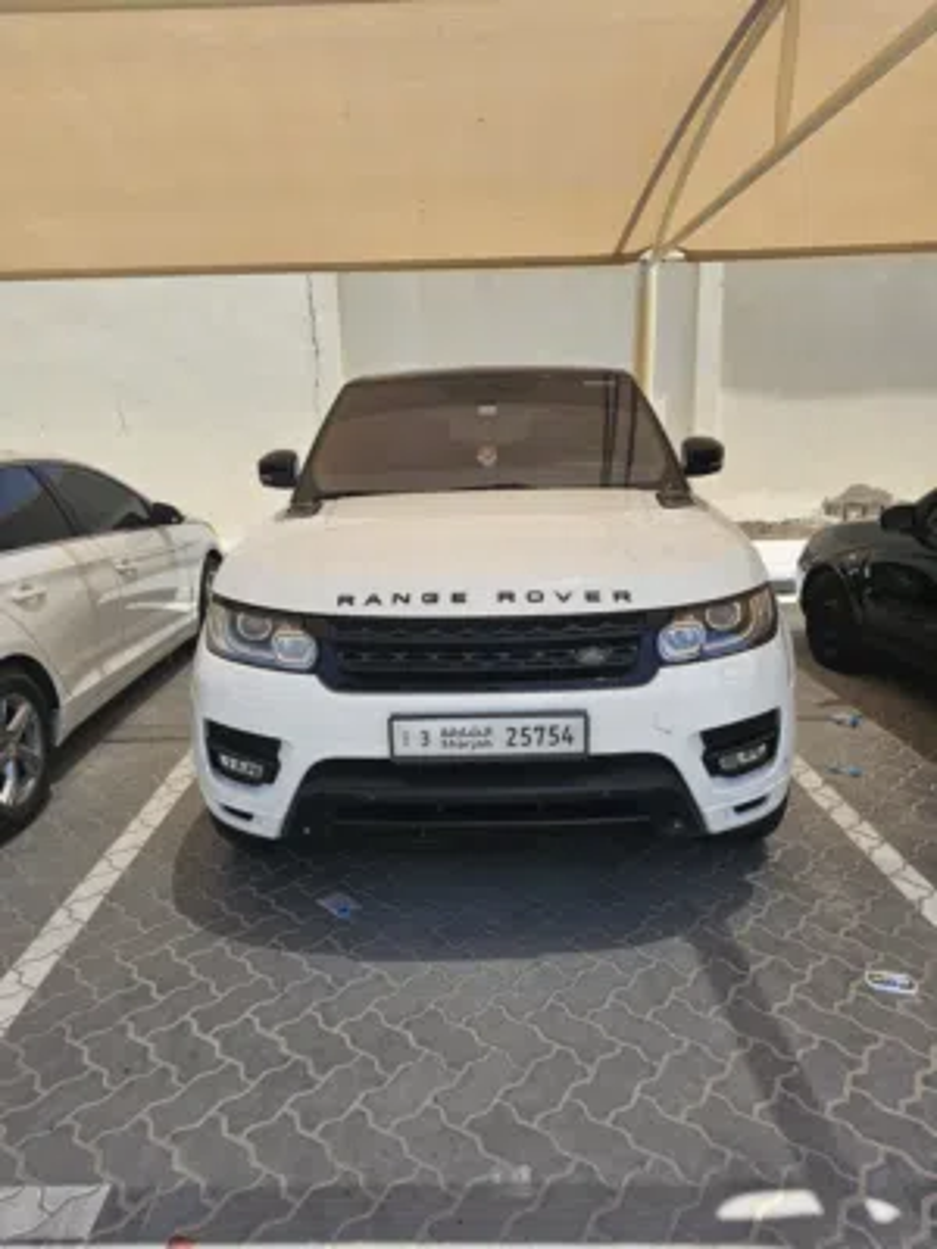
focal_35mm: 23
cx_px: 468
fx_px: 830
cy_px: 624
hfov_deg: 58.9
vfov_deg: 73.9
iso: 10
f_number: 1.7
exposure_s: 1/611
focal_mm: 6.3
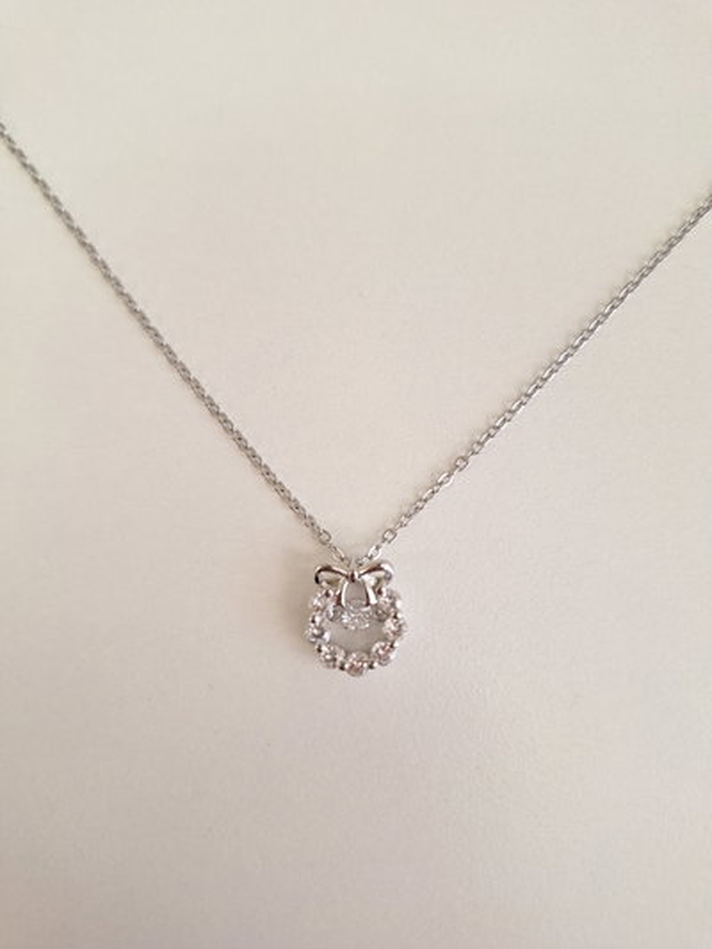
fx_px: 631
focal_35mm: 23
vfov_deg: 73.9
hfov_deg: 58.9
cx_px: 356
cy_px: 474
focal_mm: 5.54
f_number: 1.8
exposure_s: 1/100
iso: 80
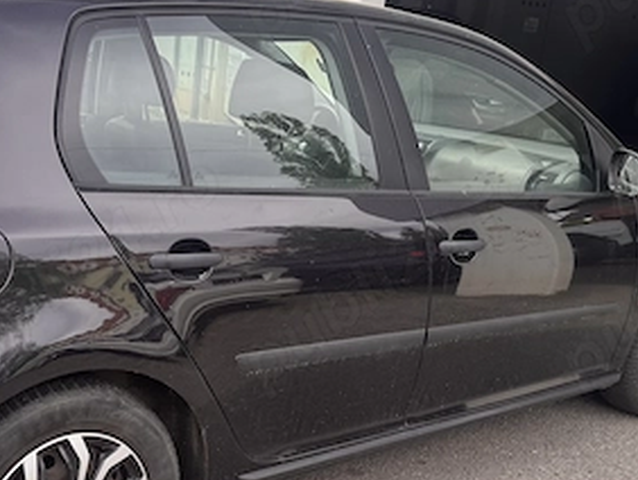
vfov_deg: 28.5
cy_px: 299
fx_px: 941
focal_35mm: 51
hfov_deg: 37.2
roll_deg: -4.9
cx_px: 231
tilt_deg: -16.5
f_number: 1.78
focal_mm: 6.76
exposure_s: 1/938
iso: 80
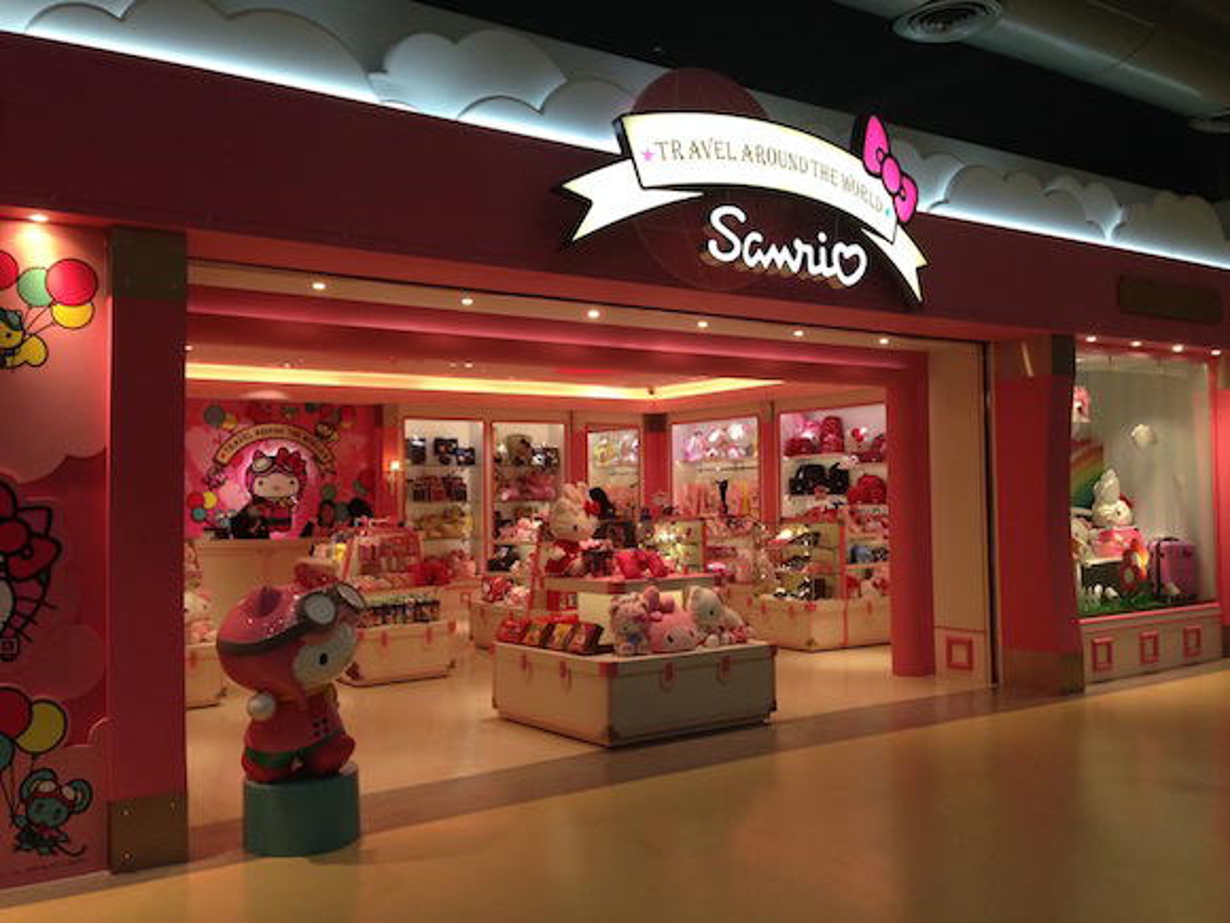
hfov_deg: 55.4
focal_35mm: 33
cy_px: 462
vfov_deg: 42.9
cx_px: 615
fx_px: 1173
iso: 100
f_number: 2.4
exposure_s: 1/120
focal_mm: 4.12
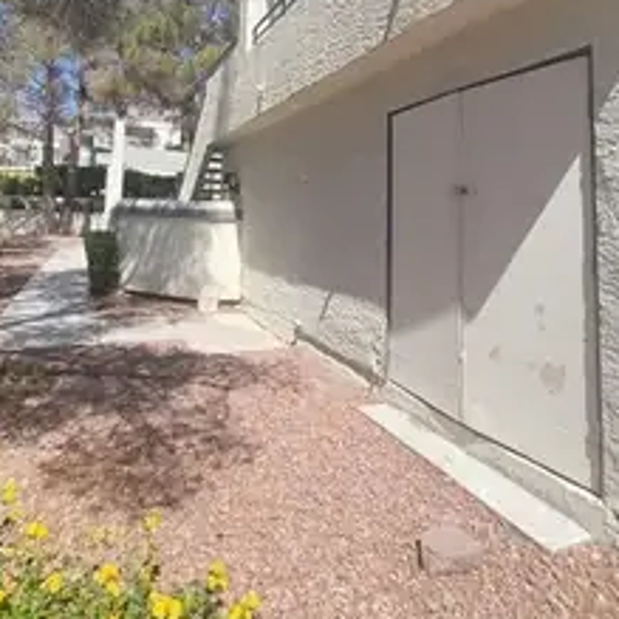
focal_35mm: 21
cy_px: 184
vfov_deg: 69.1
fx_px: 425
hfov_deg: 71.8
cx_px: 269
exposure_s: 1/1681
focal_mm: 2.2
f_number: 2.2
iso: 64
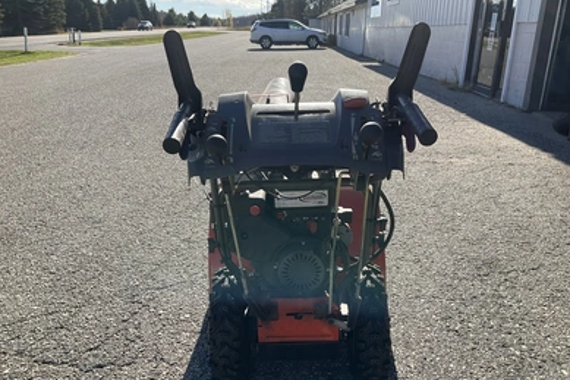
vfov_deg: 42.2
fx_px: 491
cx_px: 286
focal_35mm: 31
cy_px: 211
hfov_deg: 60.3
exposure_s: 1/1195
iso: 25
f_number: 1.8
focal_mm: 3
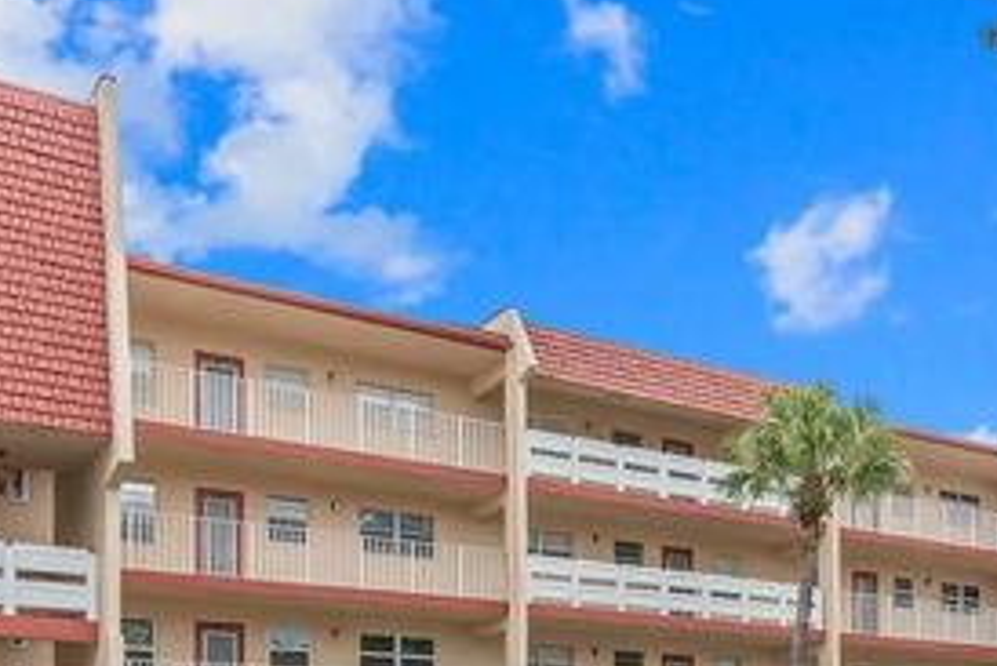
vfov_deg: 29.9
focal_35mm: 42
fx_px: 1164
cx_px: 498
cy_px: 659
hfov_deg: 46.4
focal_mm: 18
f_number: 11
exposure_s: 1/500
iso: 500
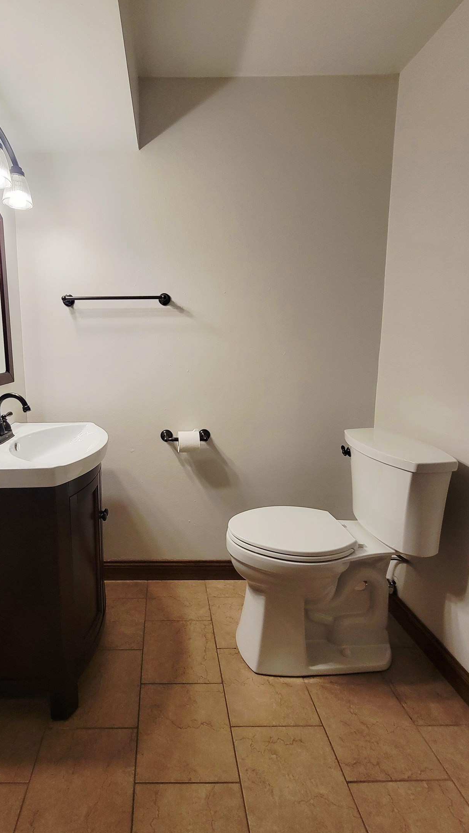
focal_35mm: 15
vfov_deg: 102.9
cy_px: 396
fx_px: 332
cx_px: 164
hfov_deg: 68.9
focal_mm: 2.2
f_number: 2.2
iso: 160
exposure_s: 1/60.2
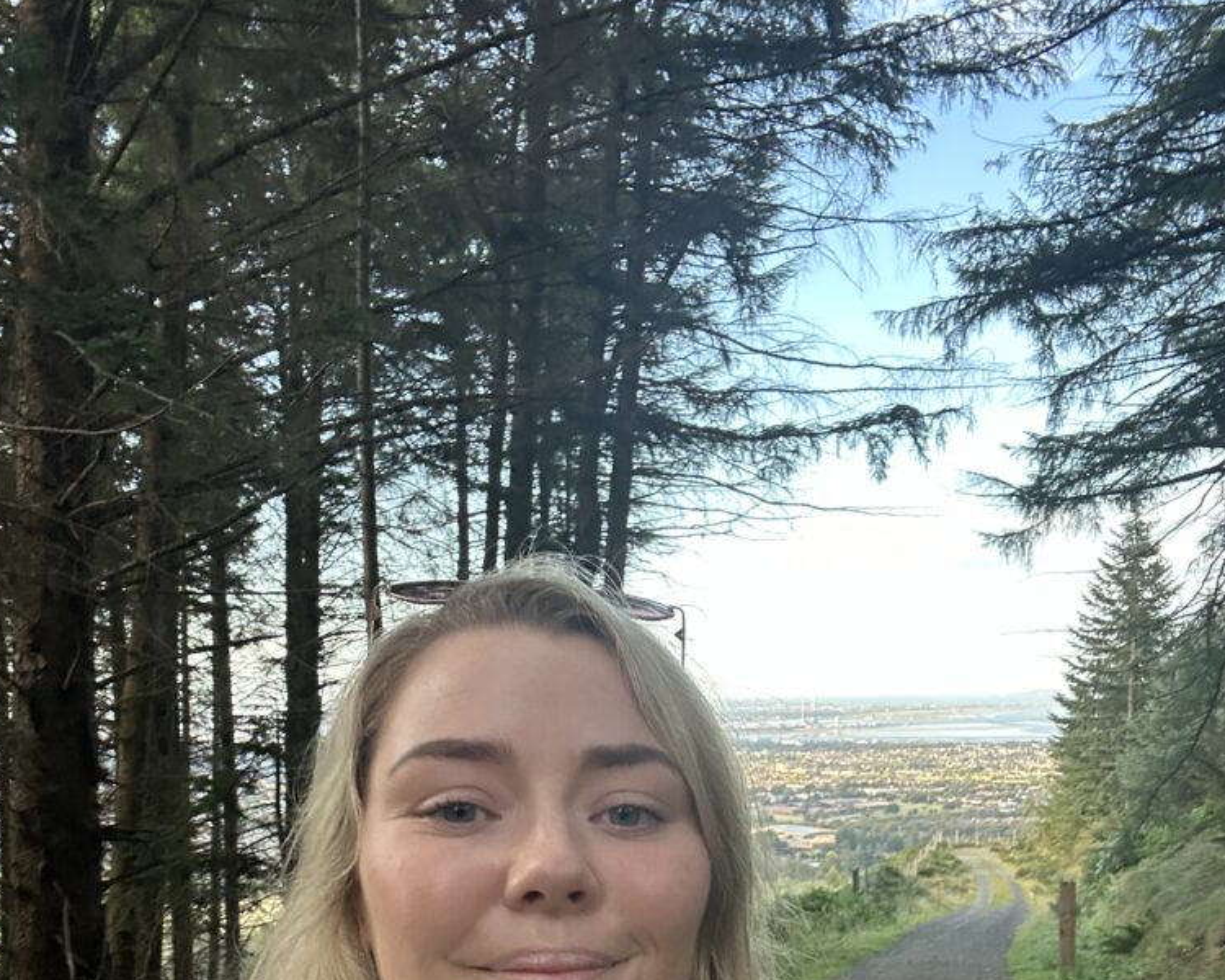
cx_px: 604
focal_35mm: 40
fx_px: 1450
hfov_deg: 45.8
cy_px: 831
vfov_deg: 35.7
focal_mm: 2.69
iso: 64
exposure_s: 1/121
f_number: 1.9
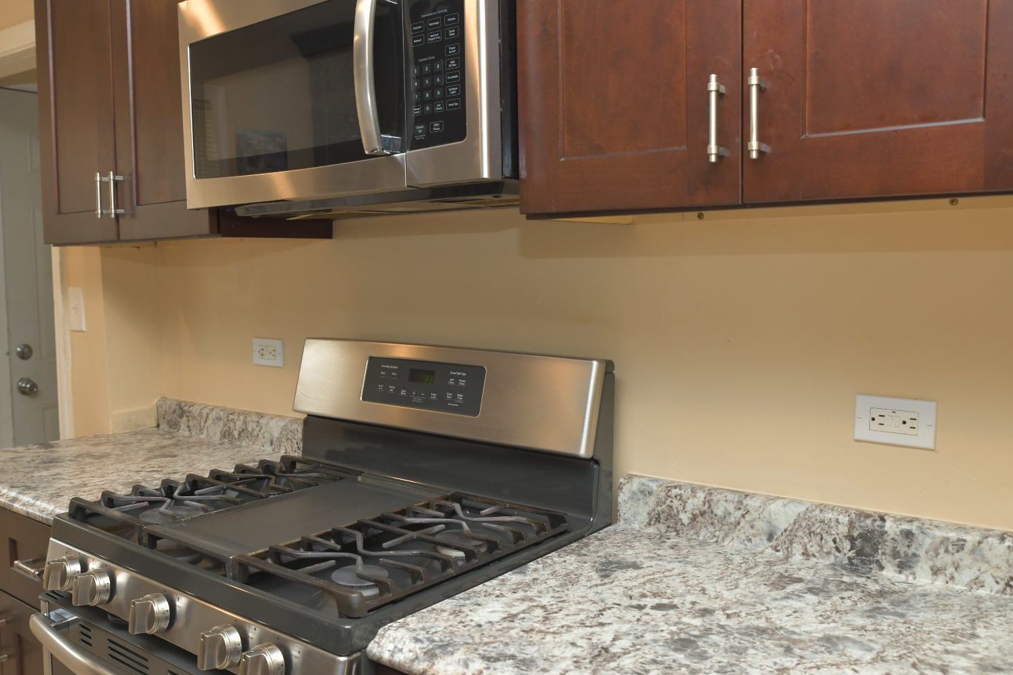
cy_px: 344
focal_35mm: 33
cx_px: 477
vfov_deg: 40.0
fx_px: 929
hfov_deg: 57.2
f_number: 6.3
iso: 1250
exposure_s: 1/200
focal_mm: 30
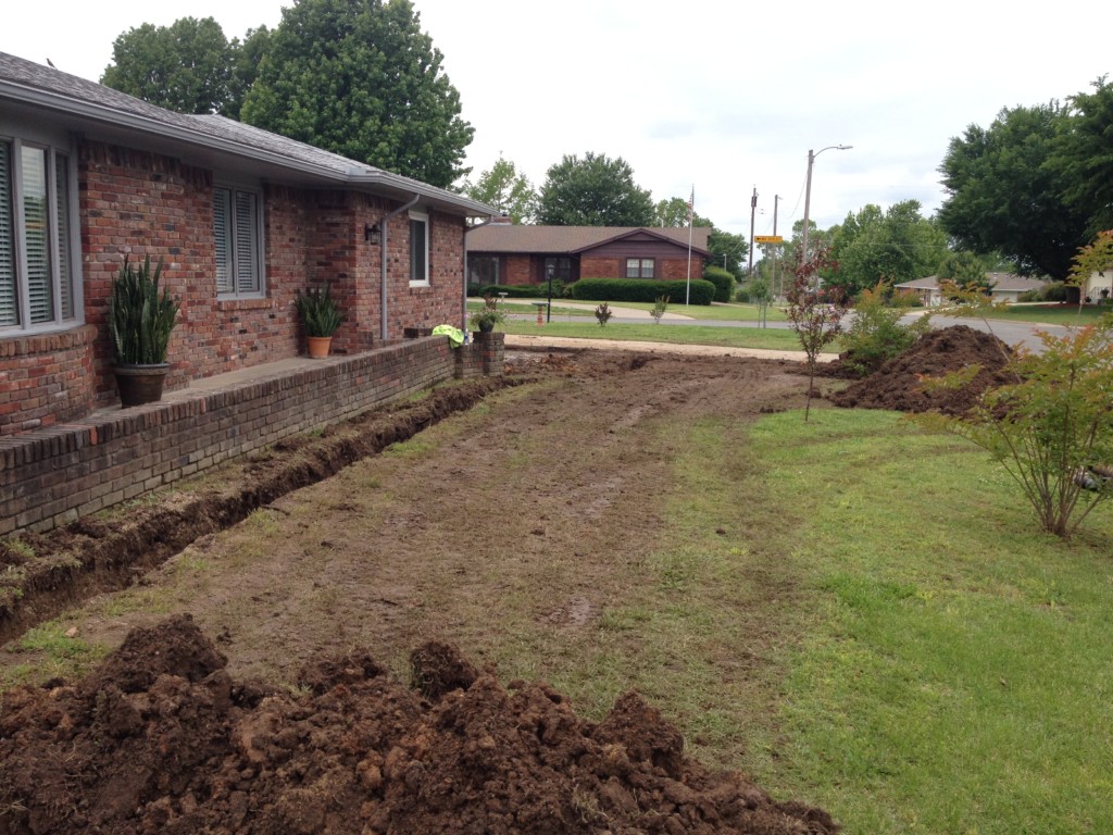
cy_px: 418
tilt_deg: -9.4
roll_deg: -0.6
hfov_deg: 52.6
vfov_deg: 40.7
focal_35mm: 35
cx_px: 556
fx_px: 1125
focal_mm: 4.28
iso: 50
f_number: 2.4
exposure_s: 1/521
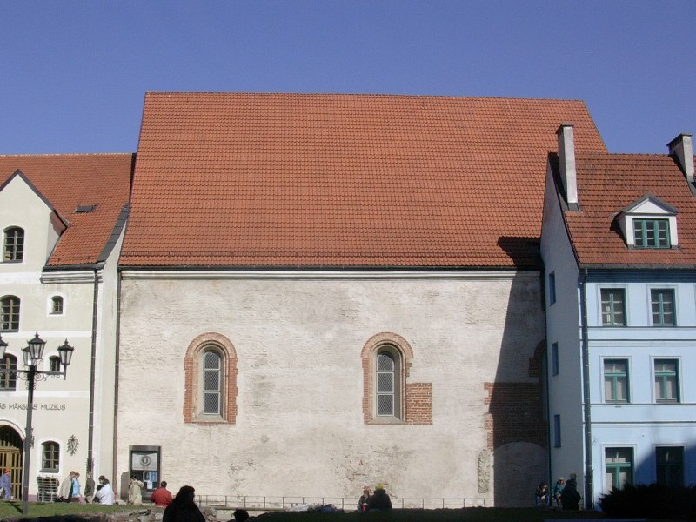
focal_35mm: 37
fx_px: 744
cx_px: 348
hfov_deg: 50.1
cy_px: 261
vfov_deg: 38.7
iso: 70
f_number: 5.4
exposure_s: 1/609
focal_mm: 5.6
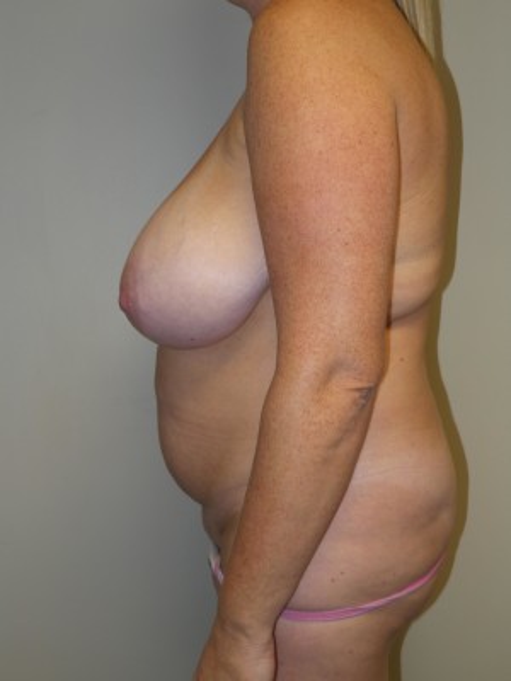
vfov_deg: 44.8
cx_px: 256
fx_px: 827
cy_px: 340
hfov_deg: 34.3
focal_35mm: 42
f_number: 3.2
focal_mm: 7.5
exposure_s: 1/40
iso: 100
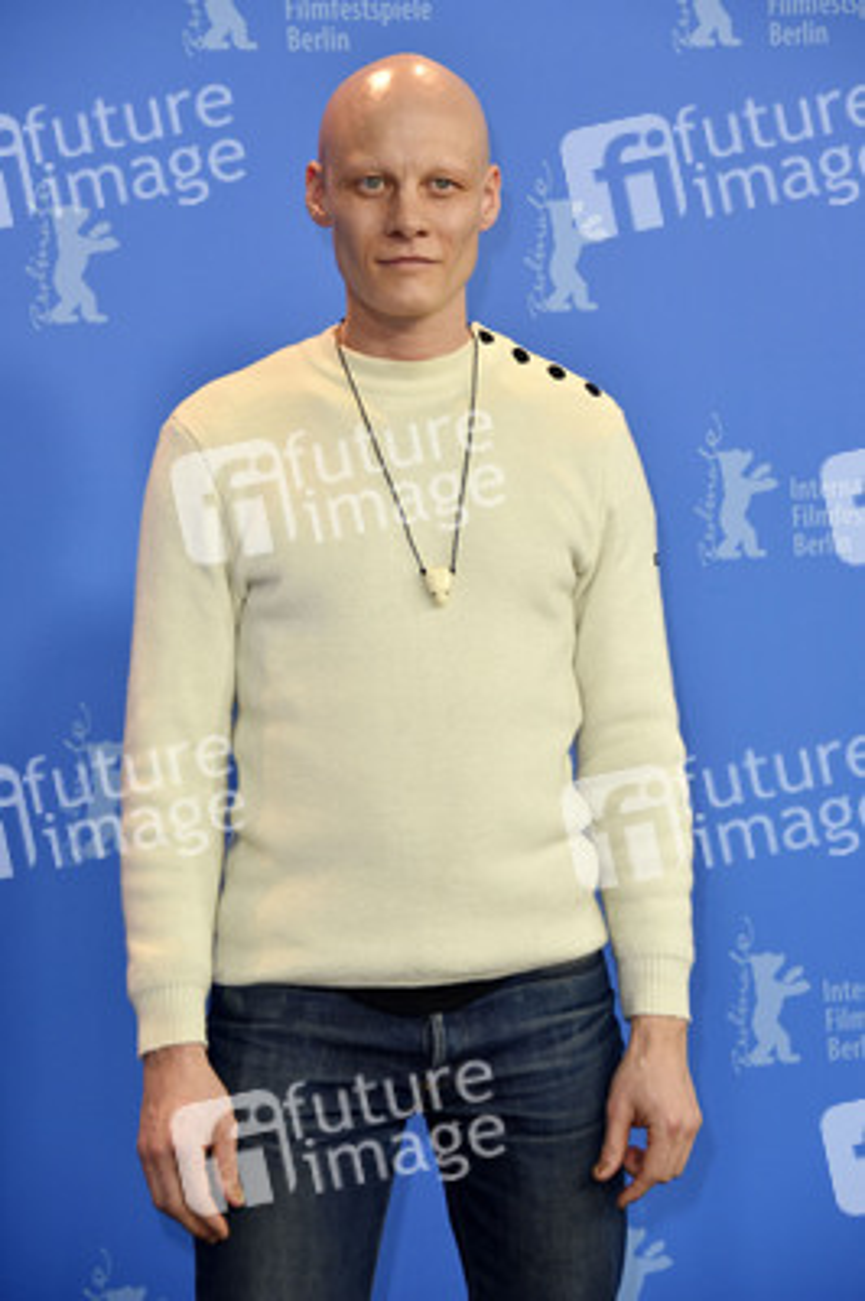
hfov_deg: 12.2
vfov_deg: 18.3
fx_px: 4043
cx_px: 432
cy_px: 650
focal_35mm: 112
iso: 640
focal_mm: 112
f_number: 5.3
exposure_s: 1/125
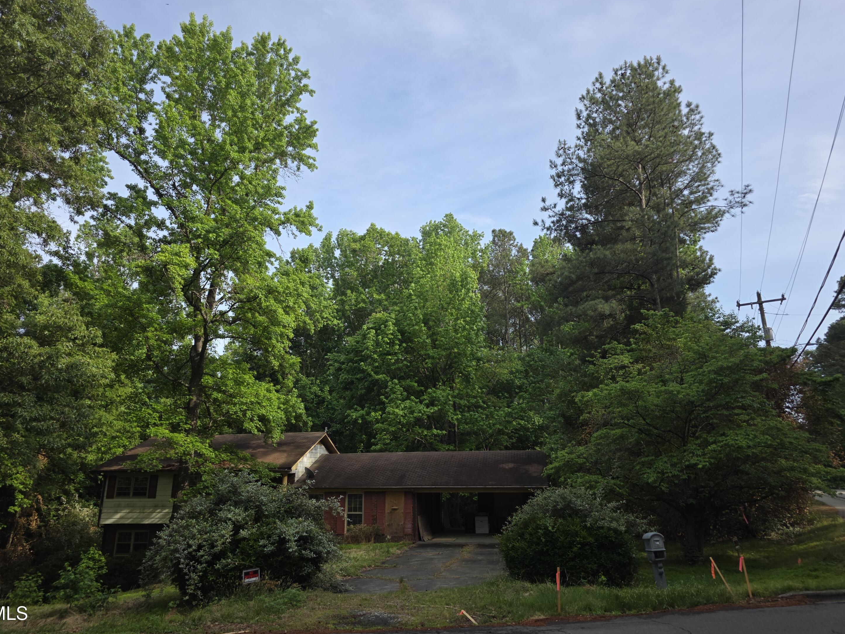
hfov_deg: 71.6
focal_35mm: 24
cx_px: 416
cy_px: 313
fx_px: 586
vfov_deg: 56.8
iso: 80
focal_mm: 6.3
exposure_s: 1/2812
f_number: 1.7
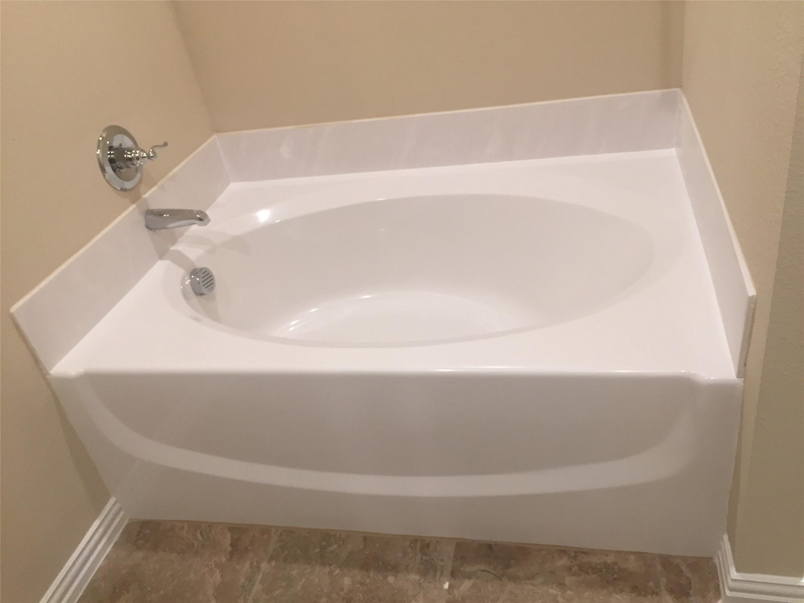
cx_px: 402
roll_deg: +10.6
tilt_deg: -31.5
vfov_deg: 48.2
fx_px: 674
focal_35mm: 29
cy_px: 302
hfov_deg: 61.7
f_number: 2.2
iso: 64
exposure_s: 1/30
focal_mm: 4.15
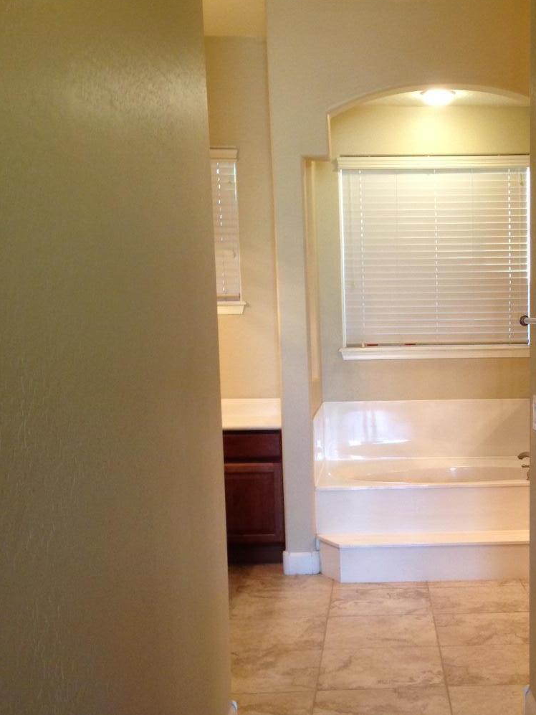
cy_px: 450
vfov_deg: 35.3
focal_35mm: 54
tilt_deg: -5.0
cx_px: 426
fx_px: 1115
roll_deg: +1.0
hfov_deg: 26.6
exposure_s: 1/20
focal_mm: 4.12
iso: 100
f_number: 2.4
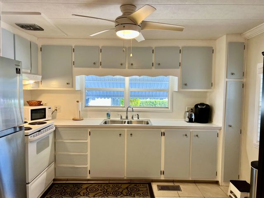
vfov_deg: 53.1
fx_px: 198
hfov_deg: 67.3
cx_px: 132
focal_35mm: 26
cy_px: 99
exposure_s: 1/120
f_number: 1.5
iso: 64
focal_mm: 5.7
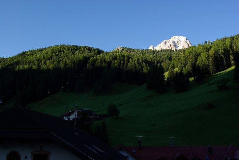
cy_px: 80
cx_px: 120
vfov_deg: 34.3
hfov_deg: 49.5
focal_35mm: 39
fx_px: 259
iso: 160
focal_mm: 26
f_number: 14
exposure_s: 1/40
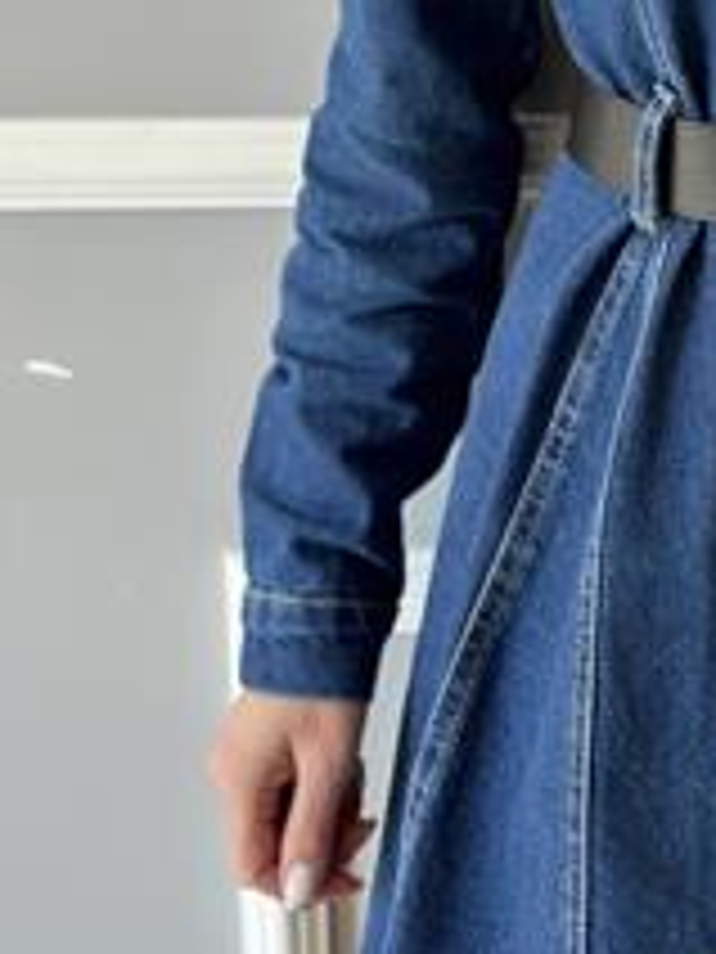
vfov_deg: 16.6
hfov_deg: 12.3
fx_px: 3254
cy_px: 230
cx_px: 842
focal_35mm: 118
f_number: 1.78
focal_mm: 6.86
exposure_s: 1/87
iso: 125
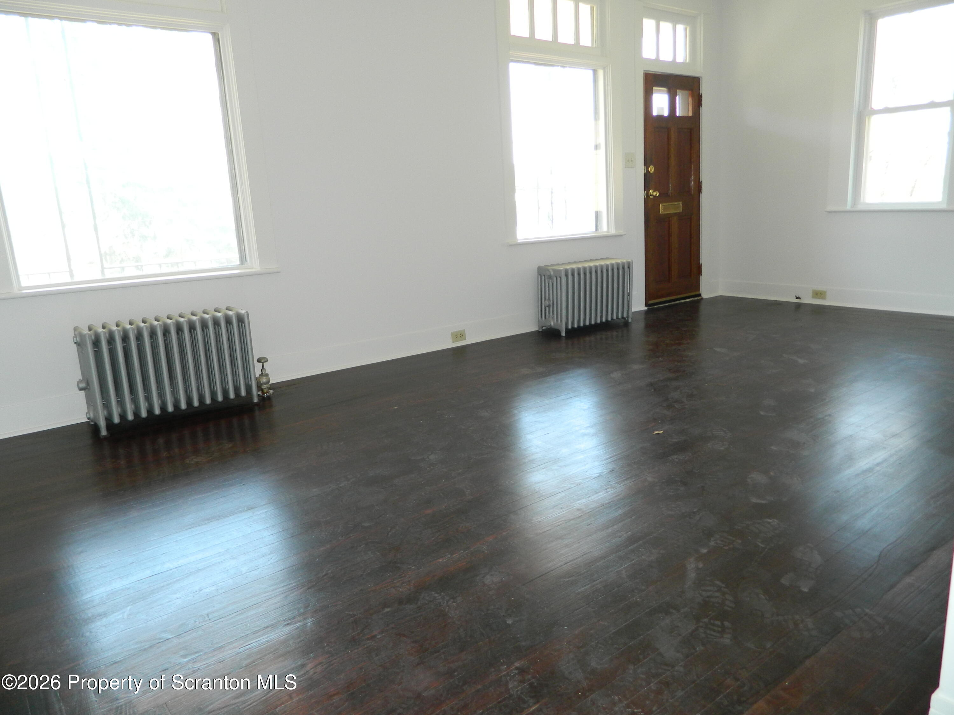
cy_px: 358
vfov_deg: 54.9
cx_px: 477
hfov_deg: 69.4
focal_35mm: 25
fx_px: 689
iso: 110
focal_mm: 4.5
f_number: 3.1
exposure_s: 1/40
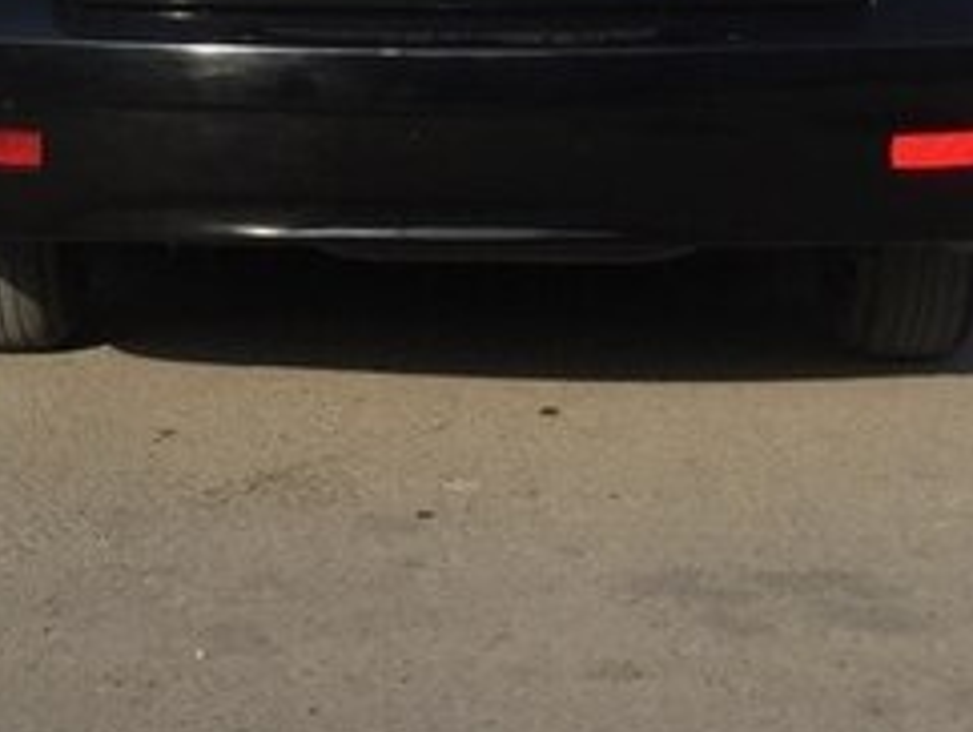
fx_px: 2223
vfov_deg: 17.6
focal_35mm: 79
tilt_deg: +2.1
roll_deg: +1.1
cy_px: -211
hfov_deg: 24.6
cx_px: 382
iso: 32
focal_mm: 4.15
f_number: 2.2
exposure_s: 1/2326
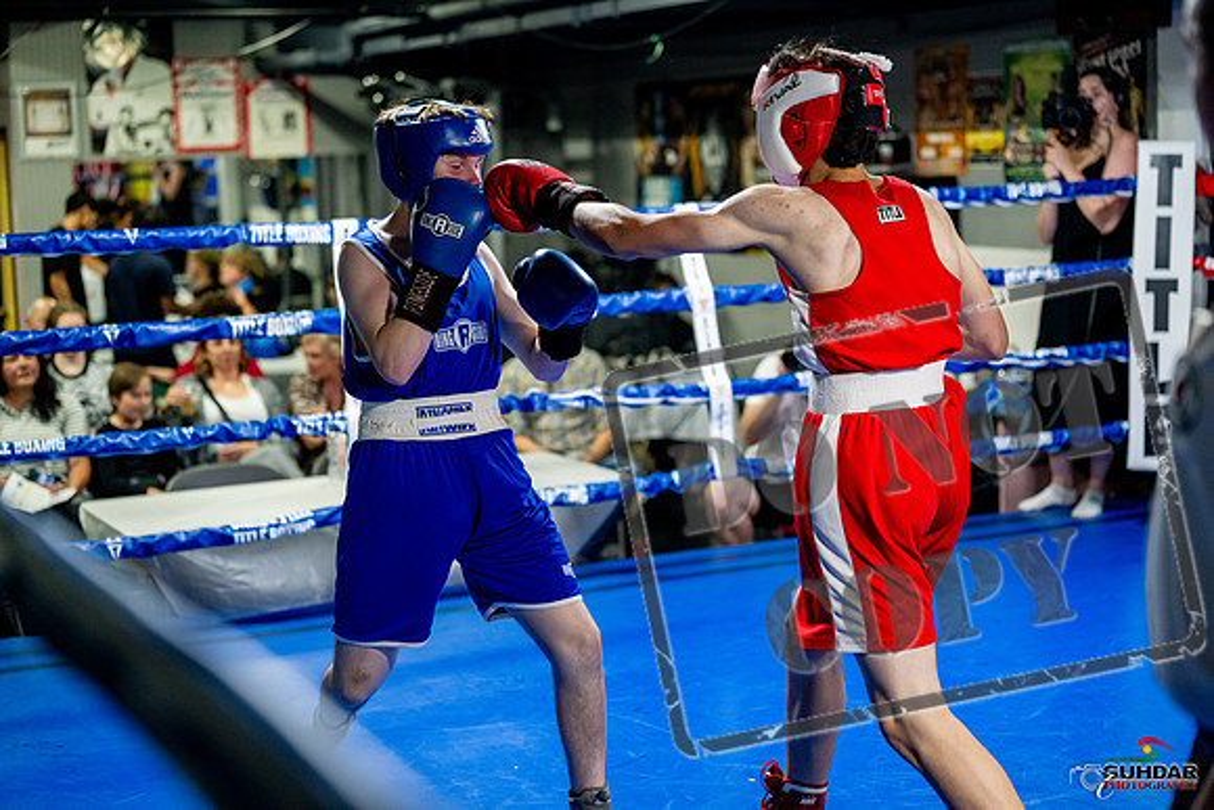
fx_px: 2024
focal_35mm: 60
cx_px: 607
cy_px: 405
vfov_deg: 22.6
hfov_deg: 33.4
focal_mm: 60
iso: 4000
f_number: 2
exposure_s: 1/1000
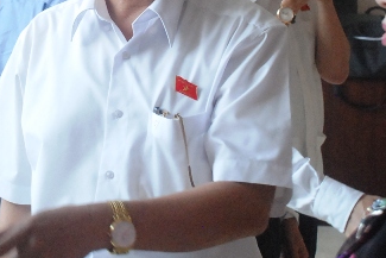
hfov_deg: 16.1
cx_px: 34
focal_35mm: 125
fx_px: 1343
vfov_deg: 10.9
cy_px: -8
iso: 1600
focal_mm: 35
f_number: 6.3
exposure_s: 1/160
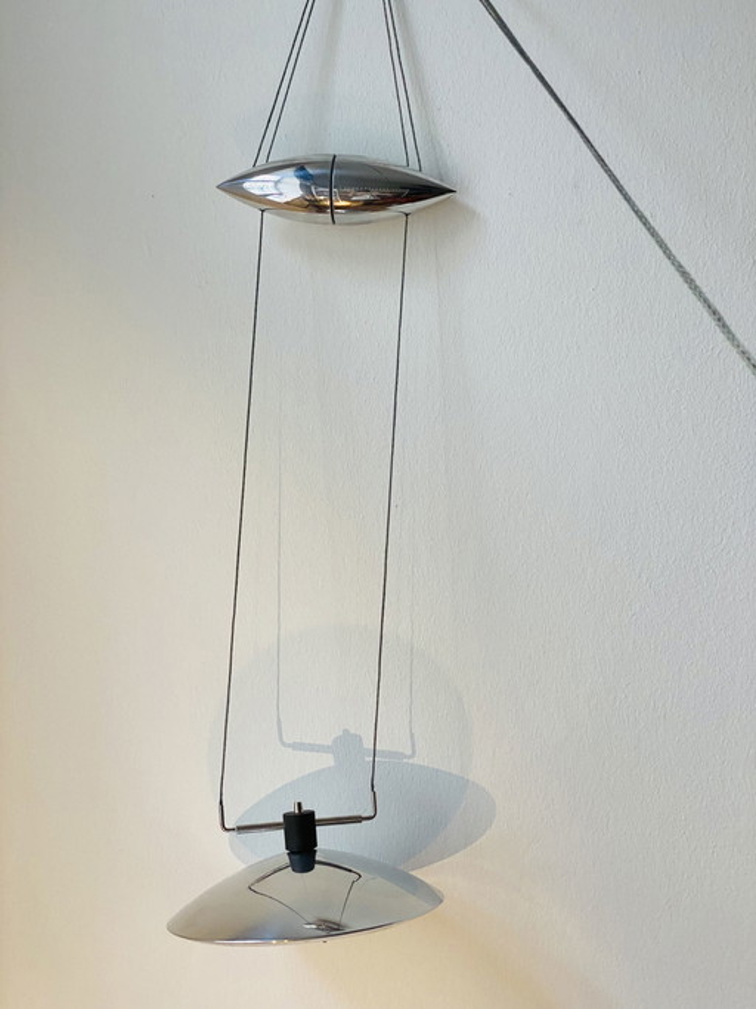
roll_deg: -2.7
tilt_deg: -3.1
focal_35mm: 52
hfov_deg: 28.0
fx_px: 1515
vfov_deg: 36.8
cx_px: 378
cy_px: 504
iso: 100
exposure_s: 1/100
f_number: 2
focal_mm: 6
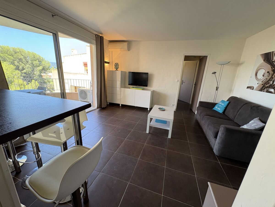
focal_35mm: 14
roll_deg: -2.6
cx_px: 138
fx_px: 111
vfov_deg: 85.7
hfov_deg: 102.1
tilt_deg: -14.2
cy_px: 104
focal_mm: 2.22
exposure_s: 1/100
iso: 100
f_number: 2.2
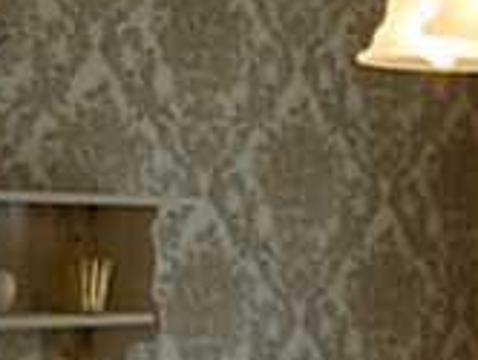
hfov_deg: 15.6
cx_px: 420
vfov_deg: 11.4
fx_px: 1729
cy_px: 553
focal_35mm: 125
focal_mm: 4.6
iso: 80
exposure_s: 1/125
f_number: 3.5
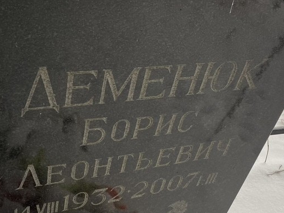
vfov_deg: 26.6
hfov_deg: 36.7
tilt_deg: -50.6
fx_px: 427
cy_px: 209
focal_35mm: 52
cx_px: 113
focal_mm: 4.25
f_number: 1.8
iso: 64
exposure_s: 1/122
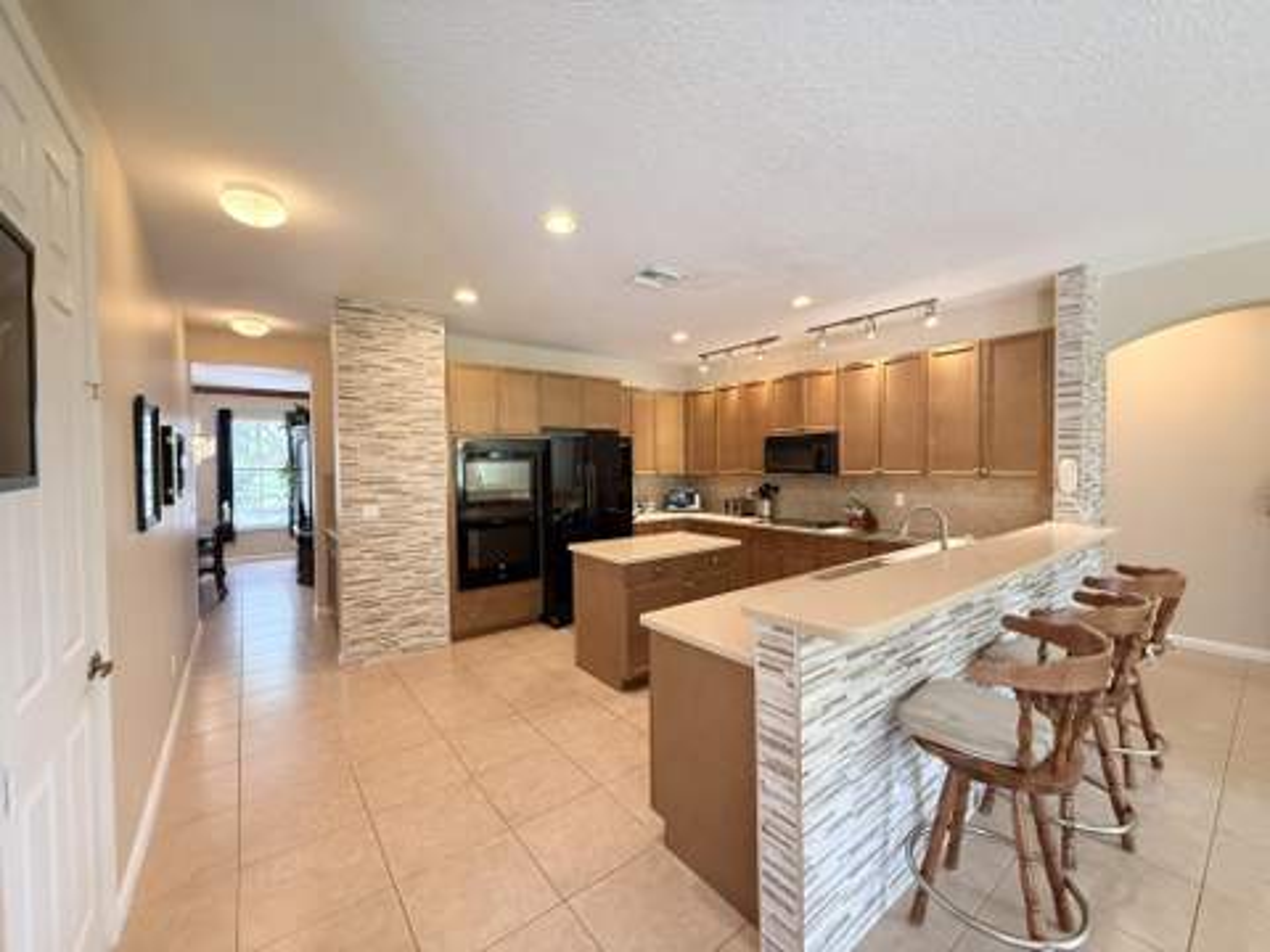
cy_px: 476
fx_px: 514
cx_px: 635
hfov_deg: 102.1
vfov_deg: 85.7
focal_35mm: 14
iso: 320
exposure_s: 1/60
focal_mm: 2.22
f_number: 2.2
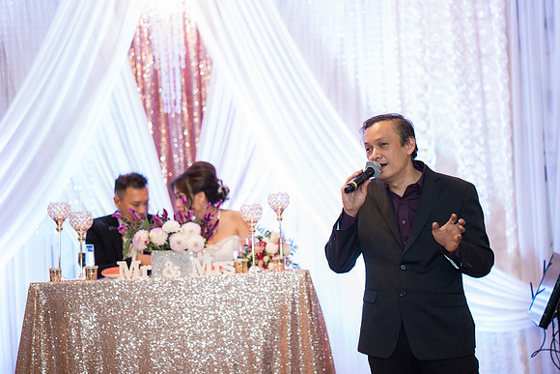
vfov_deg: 16.1
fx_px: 1322
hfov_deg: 23.9
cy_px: 187
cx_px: 280
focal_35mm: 85
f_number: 1.8
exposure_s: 1/160
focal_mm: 85
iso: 800
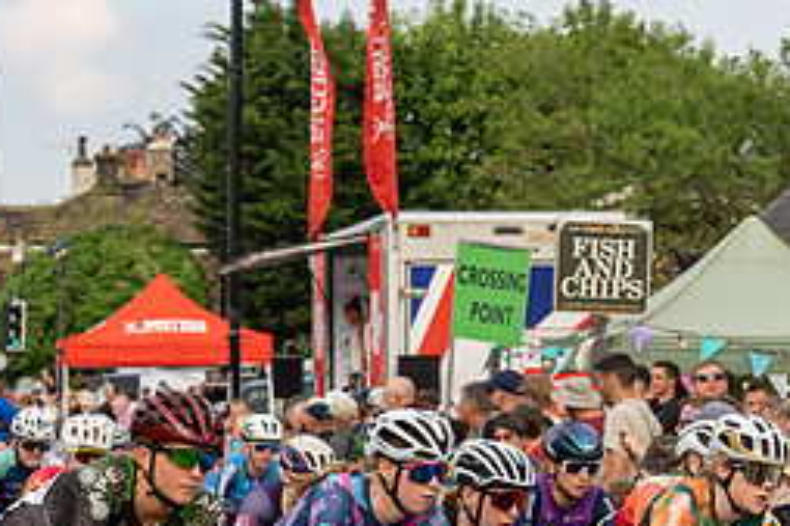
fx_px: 3509
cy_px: 428
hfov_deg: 12.8
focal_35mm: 160
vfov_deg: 8.5
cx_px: 311
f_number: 5
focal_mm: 70
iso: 500
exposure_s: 1/1250
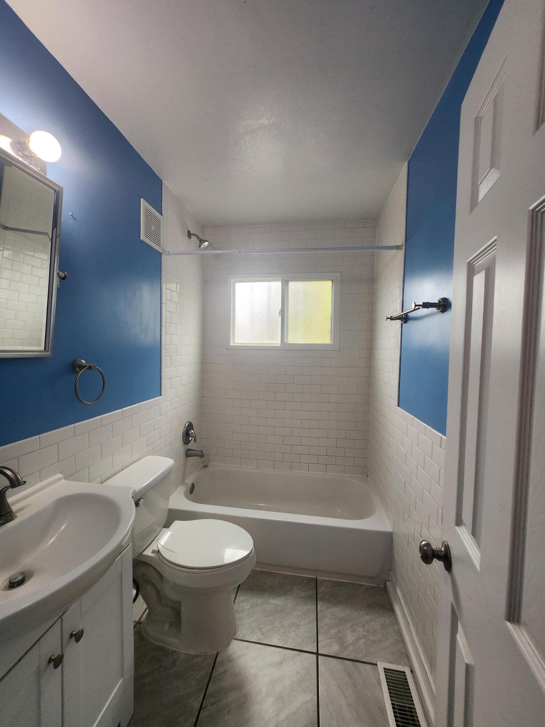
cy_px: 364
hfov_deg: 89.9
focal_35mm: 13
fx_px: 273
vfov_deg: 106.2
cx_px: 272
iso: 100
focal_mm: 1.74
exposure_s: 1/60
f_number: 2.2
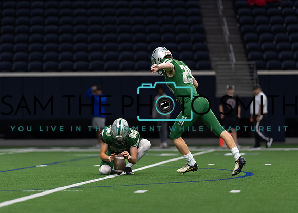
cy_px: 113
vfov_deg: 5.9
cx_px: 143
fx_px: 2065
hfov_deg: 8.3
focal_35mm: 244
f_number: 1.8
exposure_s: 1/1250
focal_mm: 135
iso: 1000
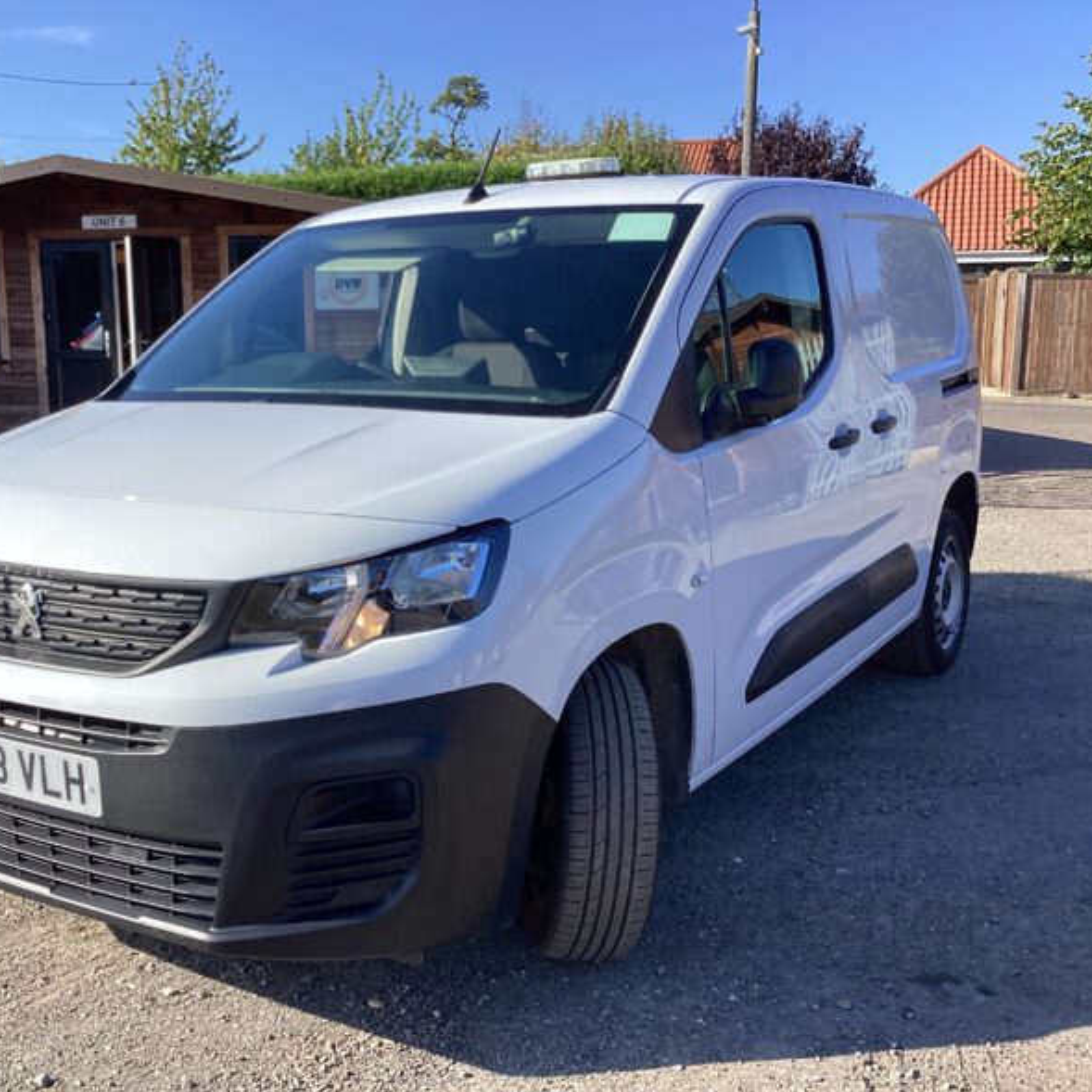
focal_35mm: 37
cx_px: 447
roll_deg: +0.4
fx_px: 1321
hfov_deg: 44.7
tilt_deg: -9.6
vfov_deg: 44.9
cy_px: 550
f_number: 2.4
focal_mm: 3.3
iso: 25
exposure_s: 1/994
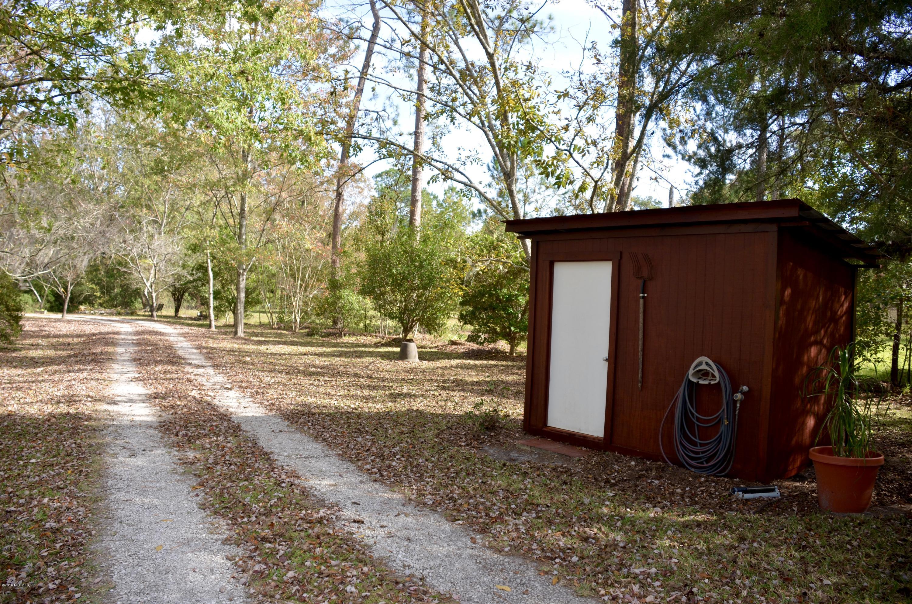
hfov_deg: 67.5
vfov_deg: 47.7
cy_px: 302
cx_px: 456
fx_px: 683
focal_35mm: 27
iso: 110
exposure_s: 1/250
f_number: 4
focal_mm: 18
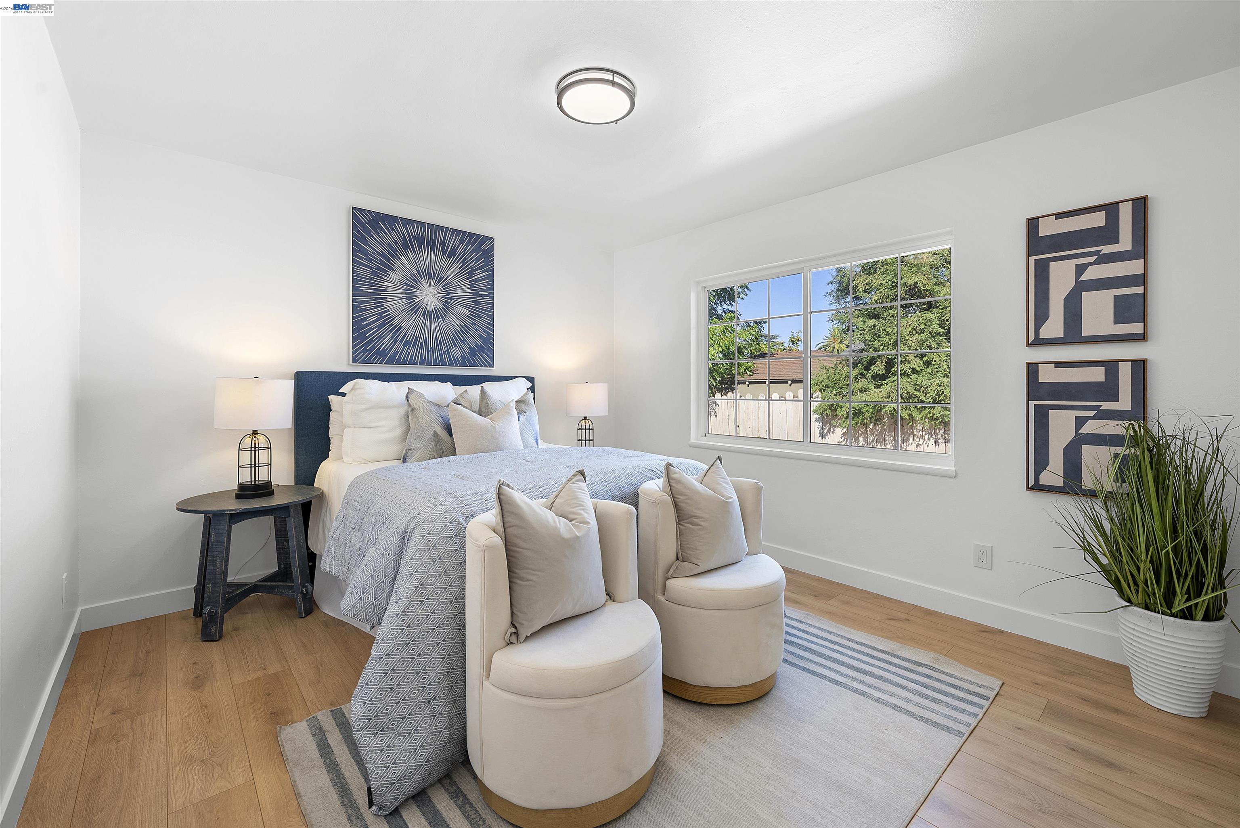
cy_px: 414
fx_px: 517
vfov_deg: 77.4
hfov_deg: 100.4
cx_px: 620
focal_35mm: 15
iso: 160
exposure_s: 1/4
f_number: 8
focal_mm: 15
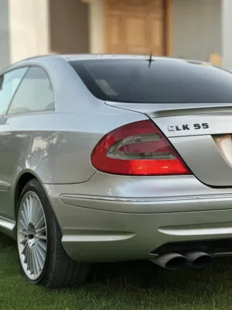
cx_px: 116
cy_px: 155
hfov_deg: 19.1
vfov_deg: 25.3
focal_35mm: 77
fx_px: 688
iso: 250
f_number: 2.8
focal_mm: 9
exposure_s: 1/121
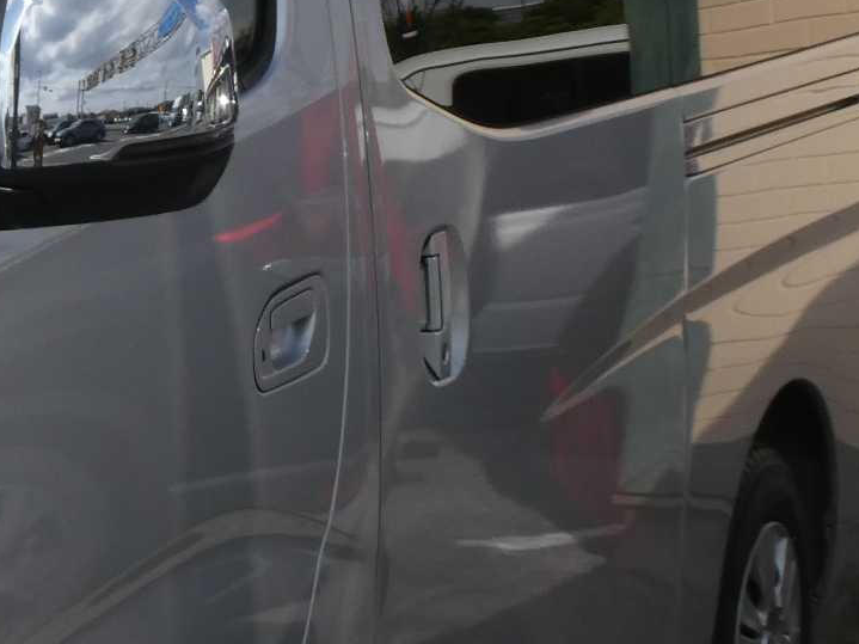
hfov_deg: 12.9
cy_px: 491
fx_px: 3622
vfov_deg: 10.1
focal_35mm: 146
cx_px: -397
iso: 80
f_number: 4
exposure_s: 1/800
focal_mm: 7.2
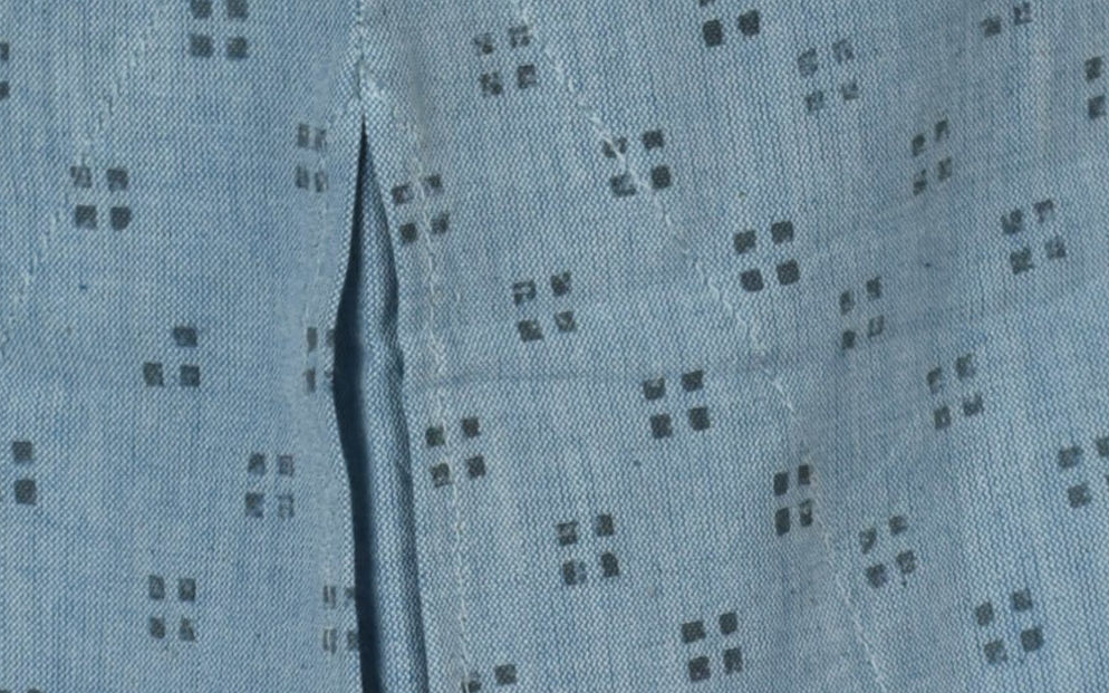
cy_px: 693
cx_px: 554
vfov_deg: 10.8
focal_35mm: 120
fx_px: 3626
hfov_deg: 17.4
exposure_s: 1/30
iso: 100
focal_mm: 52
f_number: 5.6
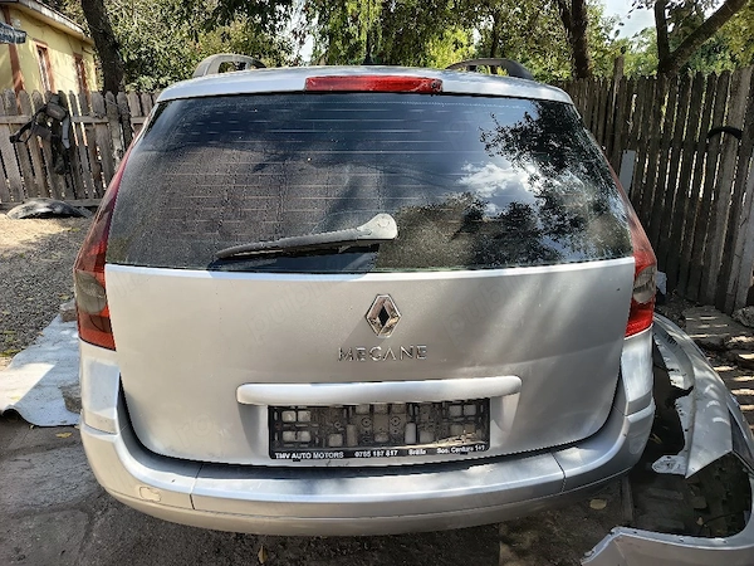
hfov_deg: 71.6
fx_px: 523
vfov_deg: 56.8
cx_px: 377
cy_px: 283
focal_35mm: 24
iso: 50
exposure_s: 1/156
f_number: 1.7
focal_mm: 5.24
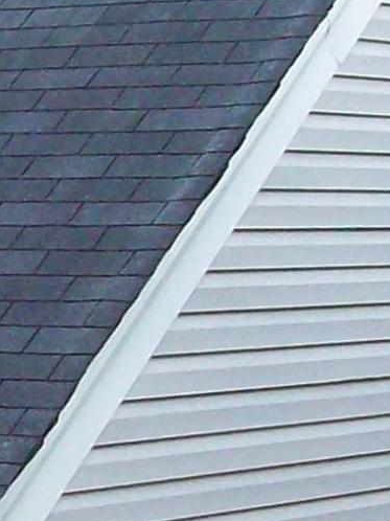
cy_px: 448
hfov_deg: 6.6
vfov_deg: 9.1
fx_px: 3263
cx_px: -490
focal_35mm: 217
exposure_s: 1/64
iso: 200
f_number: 2.7
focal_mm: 6
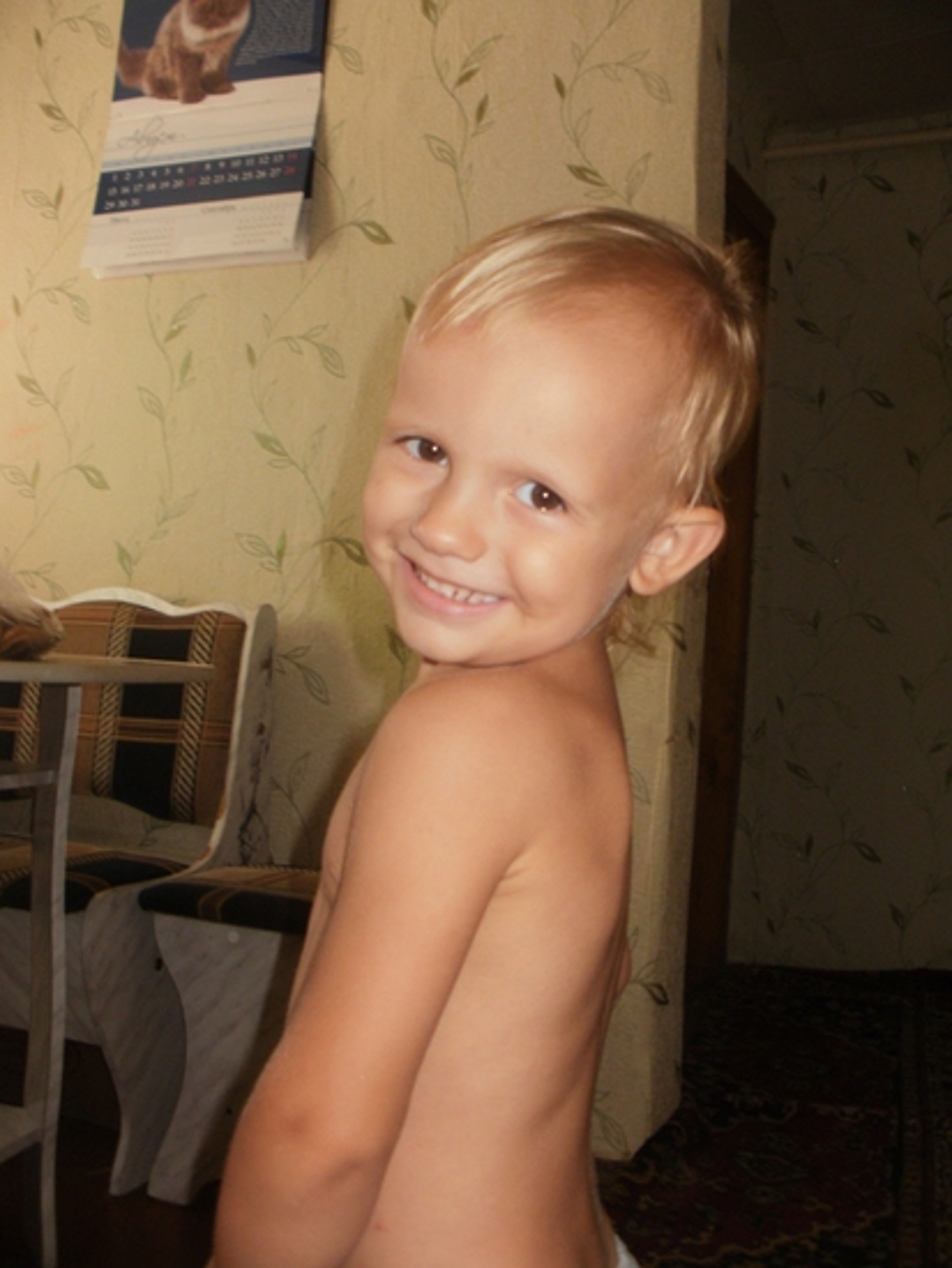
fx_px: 1319
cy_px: 634
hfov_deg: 39.7
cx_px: 476
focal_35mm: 36
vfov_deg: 51.3
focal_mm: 6.3
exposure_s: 1/30
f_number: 3.5
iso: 125
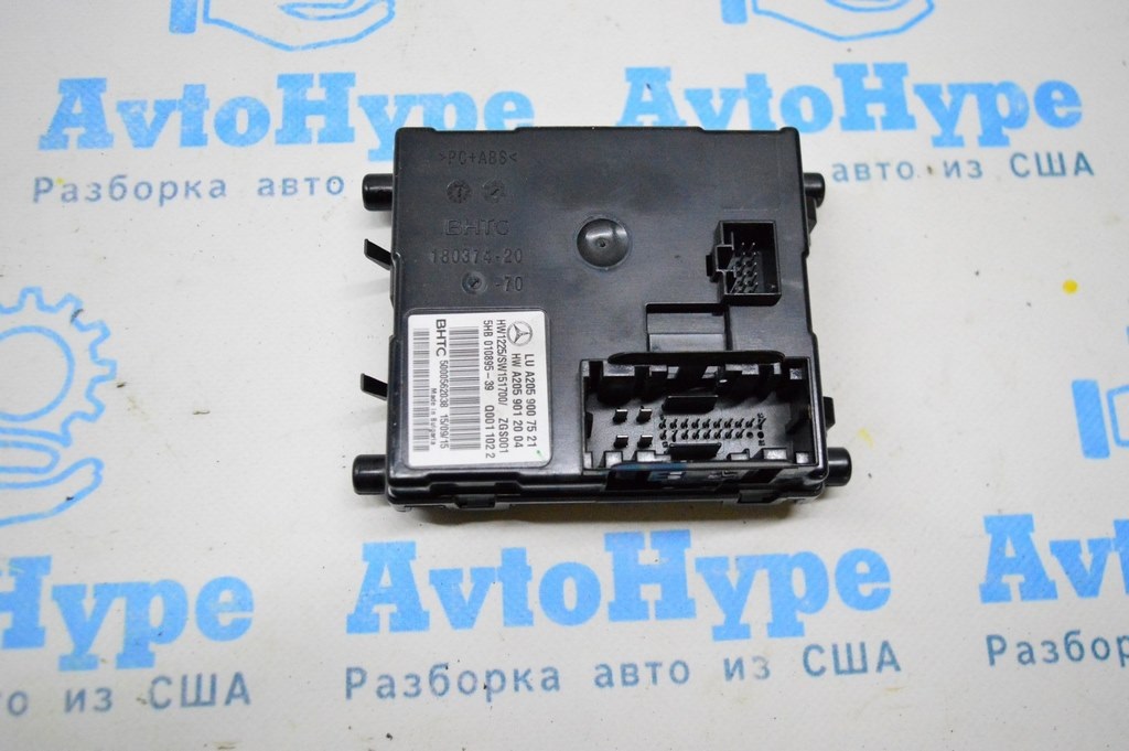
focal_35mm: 36
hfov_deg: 53.2
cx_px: 564
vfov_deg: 36.8
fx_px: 1128
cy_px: 376
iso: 6400
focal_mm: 24
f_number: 4
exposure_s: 1/800
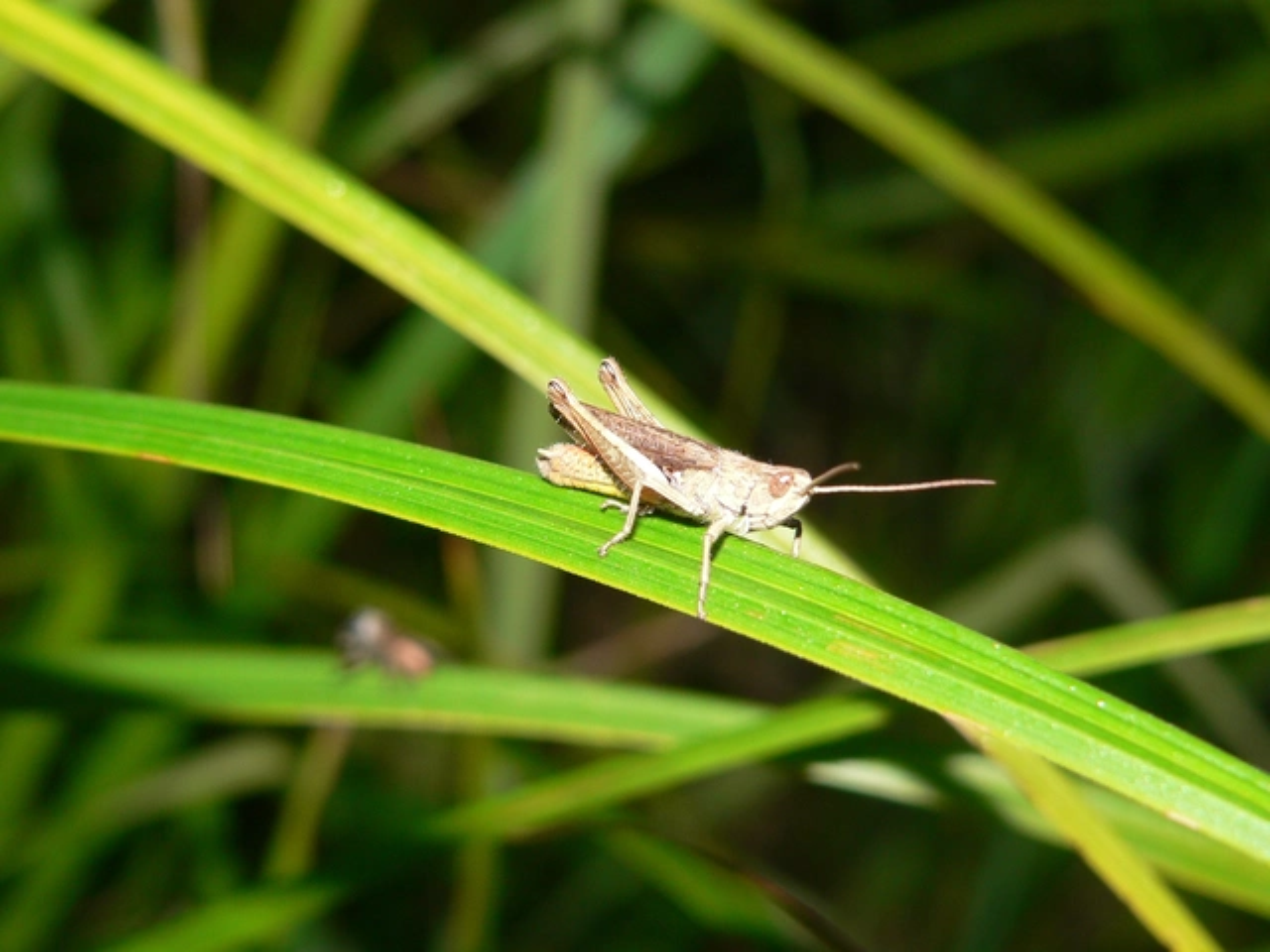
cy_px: 476
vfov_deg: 16.2
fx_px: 3339
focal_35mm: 91
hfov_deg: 21.5
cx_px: 635
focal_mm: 15.1
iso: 100
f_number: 4
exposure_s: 1/60
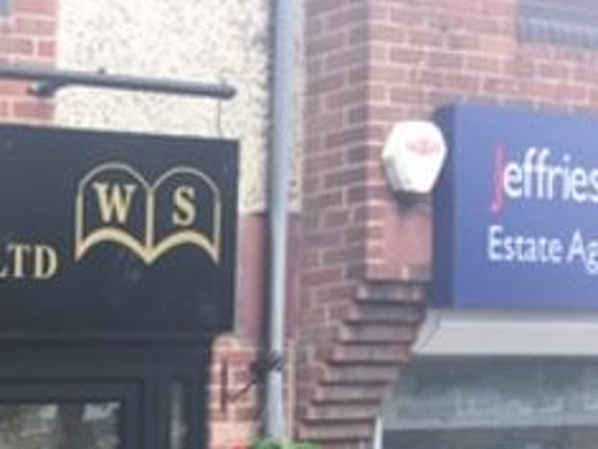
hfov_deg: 16.1
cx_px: -440
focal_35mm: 105
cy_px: 756
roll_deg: +2.1
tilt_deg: -5.9
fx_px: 1814
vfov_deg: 13.0
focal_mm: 4.15
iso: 25
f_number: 2.2
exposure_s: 1/100
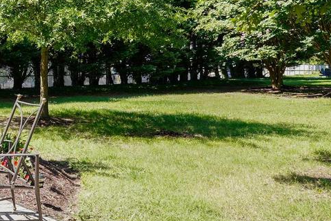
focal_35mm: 45
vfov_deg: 29.5
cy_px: 62
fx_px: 414
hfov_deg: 36.0
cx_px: -46
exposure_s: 1/100
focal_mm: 10
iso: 125
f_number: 5.6
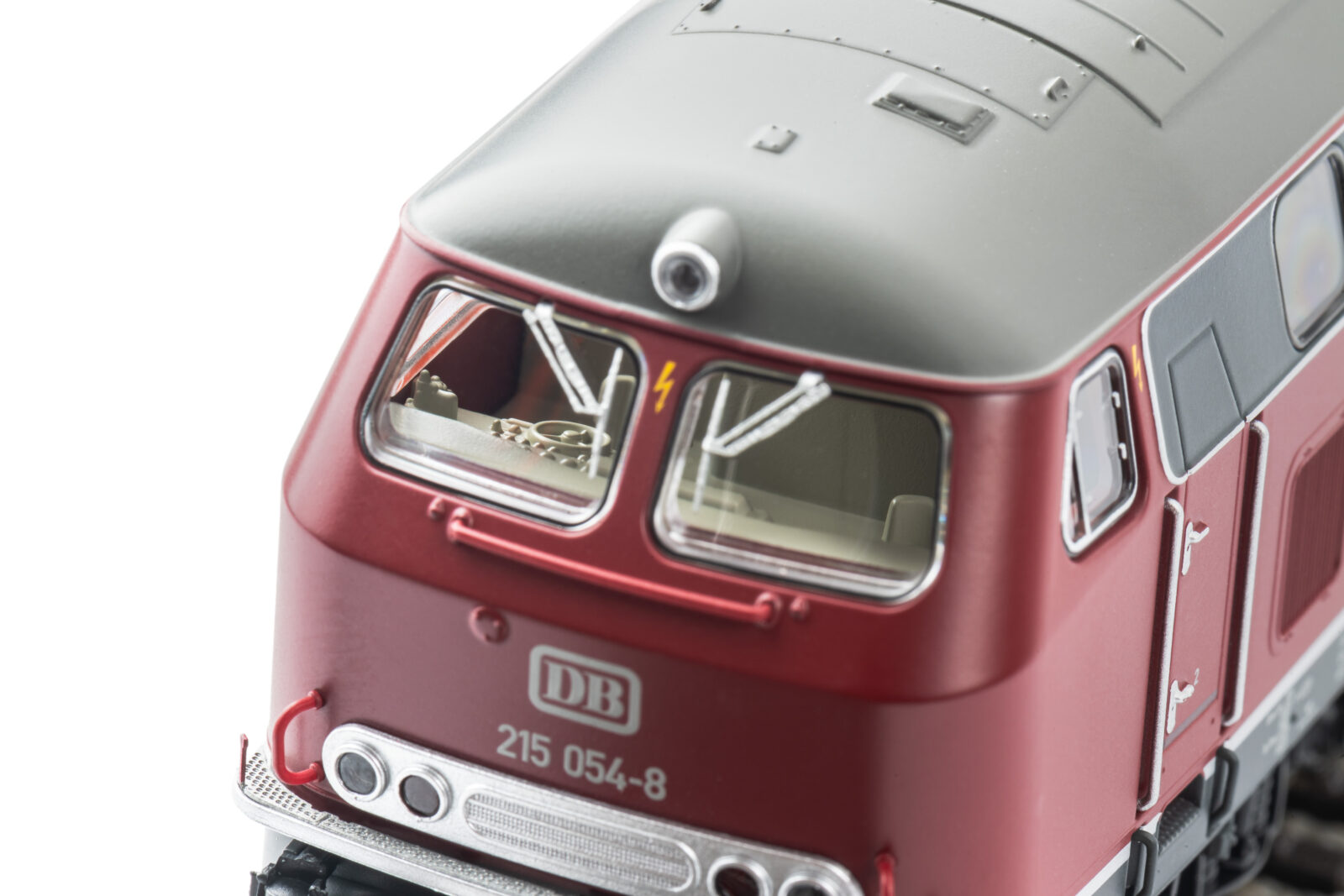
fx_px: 3920
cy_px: 448
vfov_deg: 13.0
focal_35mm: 105
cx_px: 672
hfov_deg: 19.5
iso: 200
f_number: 29
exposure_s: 1/2
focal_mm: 105
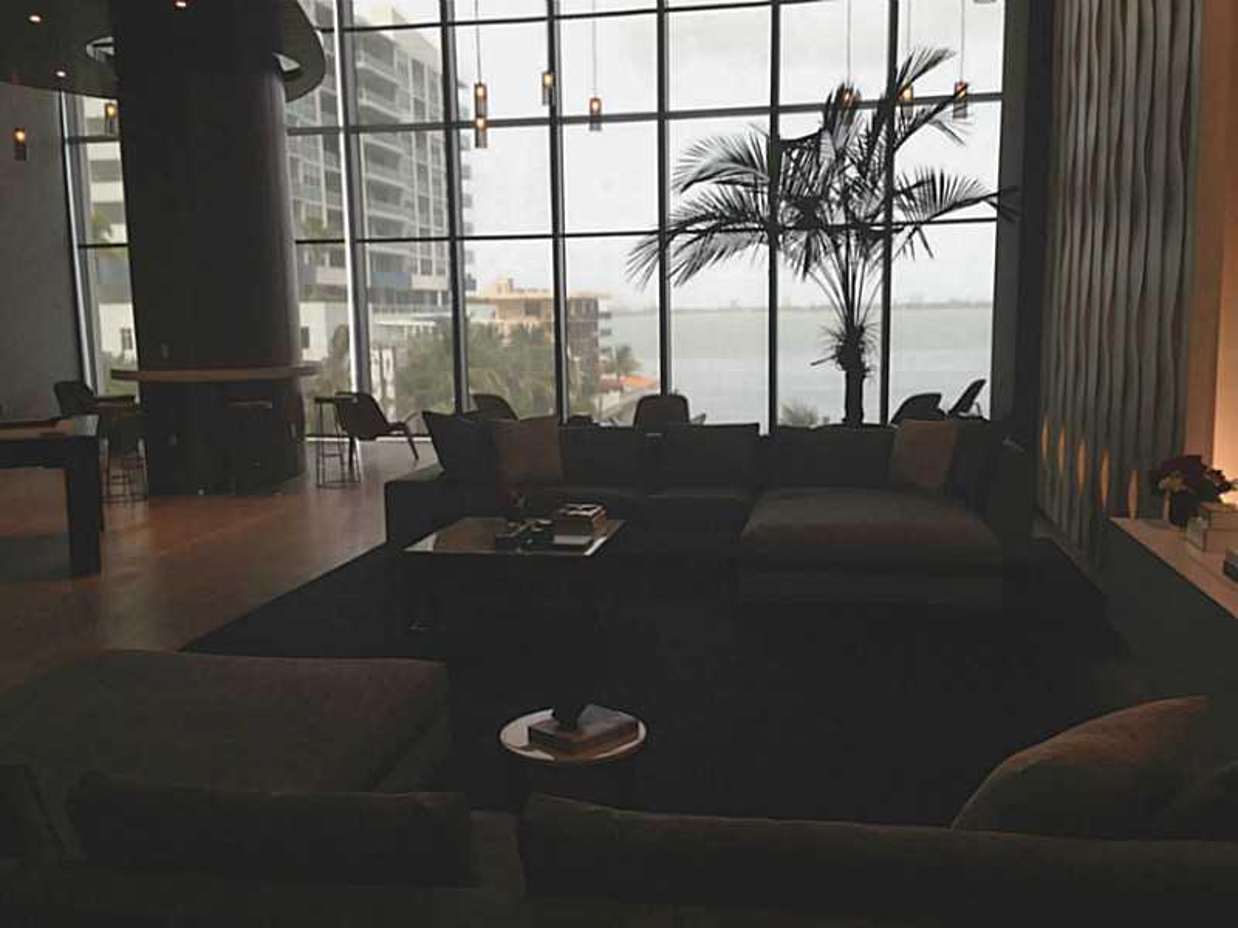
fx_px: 1180
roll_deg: +0.5
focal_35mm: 33
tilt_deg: -7.7
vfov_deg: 42.9
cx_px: 619
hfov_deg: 55.4
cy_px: 464
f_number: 2.4
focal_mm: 4.12
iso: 64
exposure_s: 1/120
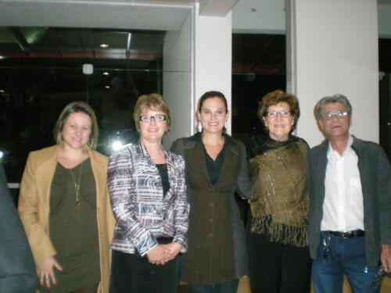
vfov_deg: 37.7
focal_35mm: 38
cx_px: 196
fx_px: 429
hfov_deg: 49.0
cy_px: 146
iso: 366
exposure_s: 1/60
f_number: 3.1
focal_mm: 6.3
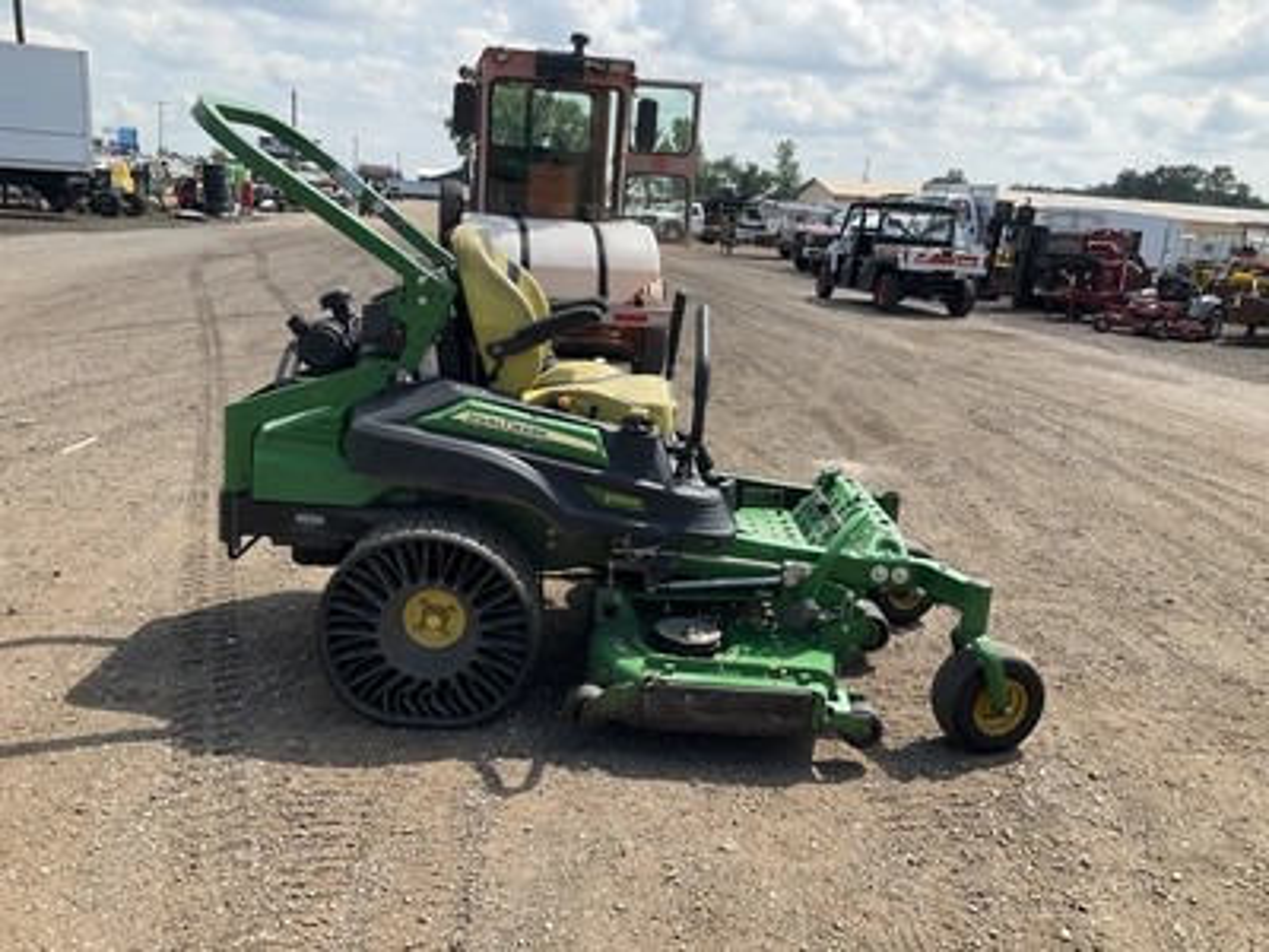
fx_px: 1063
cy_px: 476
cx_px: 634
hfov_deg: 61.7
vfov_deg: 48.2
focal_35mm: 29
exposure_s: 1/1311
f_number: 1.8
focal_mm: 3
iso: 25
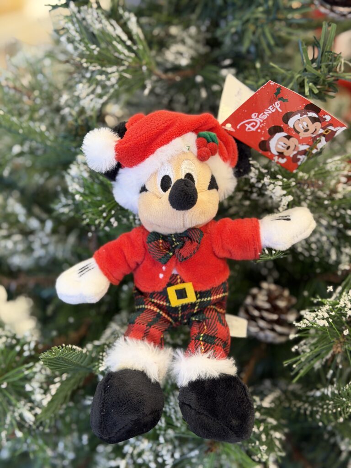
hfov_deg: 30.3
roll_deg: -0.8
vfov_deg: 39.7
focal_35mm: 48
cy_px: 234
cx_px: 176
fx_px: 649
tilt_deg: -33.7
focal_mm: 6.76
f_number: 1.78
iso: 100
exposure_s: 1/60
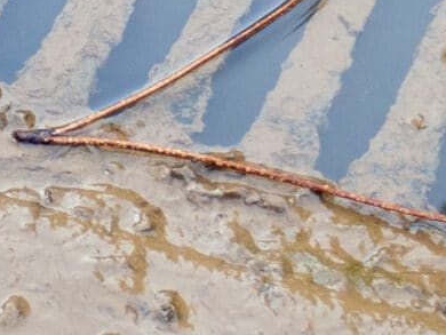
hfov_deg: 5.8
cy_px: -360
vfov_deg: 4.3
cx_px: 99
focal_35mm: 341
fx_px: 4396
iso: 400
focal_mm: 26
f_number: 5
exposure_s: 1/100
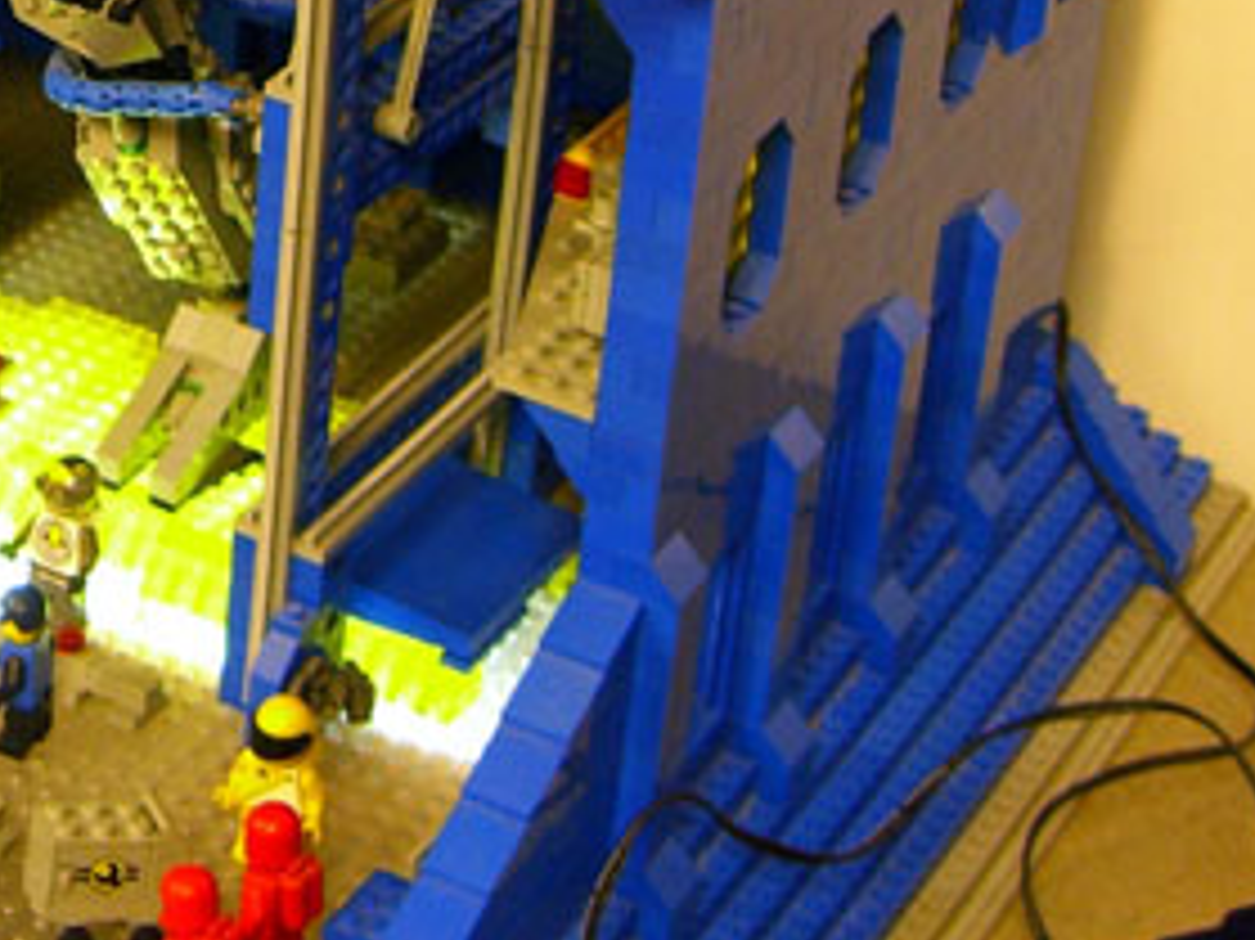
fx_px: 3950
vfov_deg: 13.2
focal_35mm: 109
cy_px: -225
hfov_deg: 17.3
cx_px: -238
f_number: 2.8
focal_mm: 7.9
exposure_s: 1/15
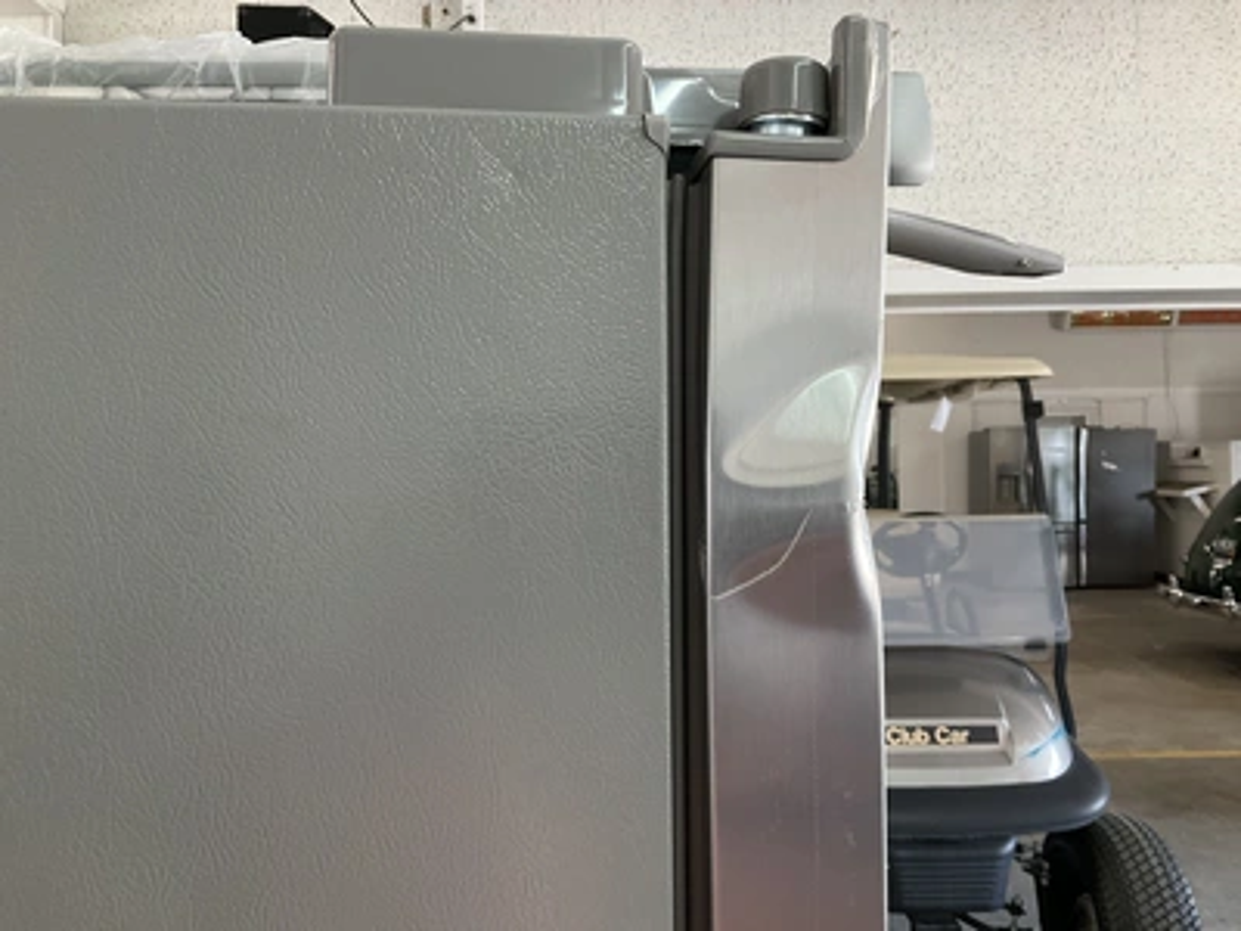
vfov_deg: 48.2
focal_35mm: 29
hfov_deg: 61.7
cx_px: 620
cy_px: 466
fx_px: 1040
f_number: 1.8
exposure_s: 1/60
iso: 80
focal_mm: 3
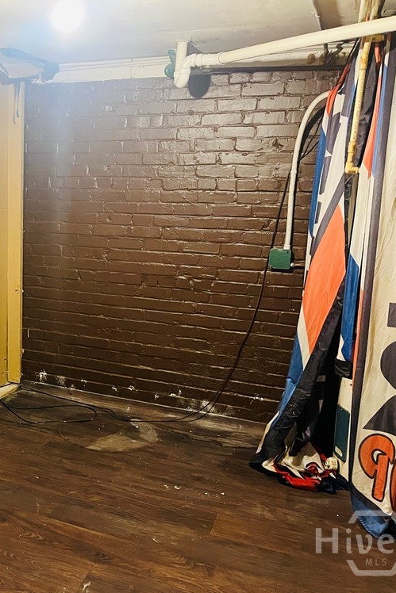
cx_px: 18
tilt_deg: -11.1
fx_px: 610
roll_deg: -0.6
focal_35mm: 37
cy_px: 300
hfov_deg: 33.5
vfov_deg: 51.9
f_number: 1.6
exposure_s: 1/60
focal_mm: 5.1
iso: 500
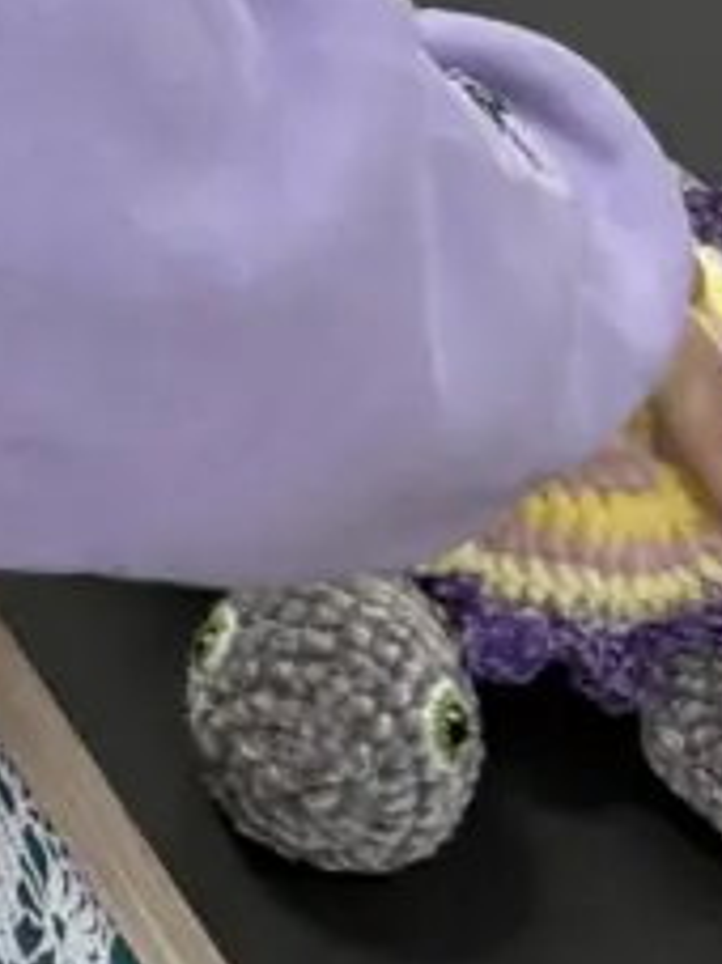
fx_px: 4704
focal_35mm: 169
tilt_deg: -22.0
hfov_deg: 7.7
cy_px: -1236
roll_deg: -0.9
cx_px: -1423
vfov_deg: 10.3
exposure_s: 1/121
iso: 160
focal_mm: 6.76
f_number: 1.78
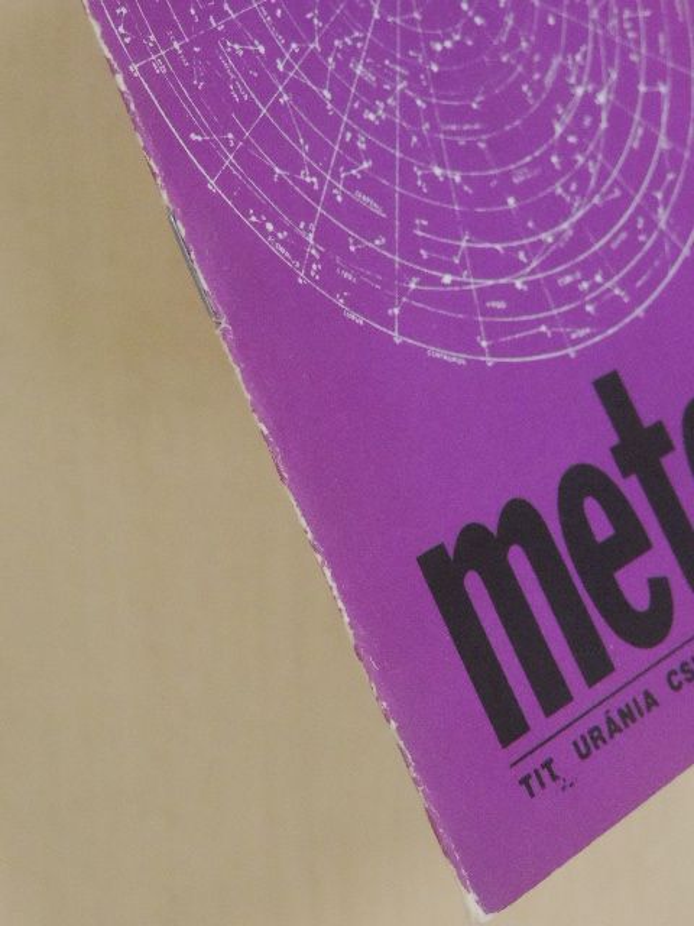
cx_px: 347
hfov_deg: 19.6
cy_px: 463
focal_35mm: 75
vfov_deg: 26.0
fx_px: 2005
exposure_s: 1/50
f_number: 3.9
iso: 1400
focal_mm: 13.3
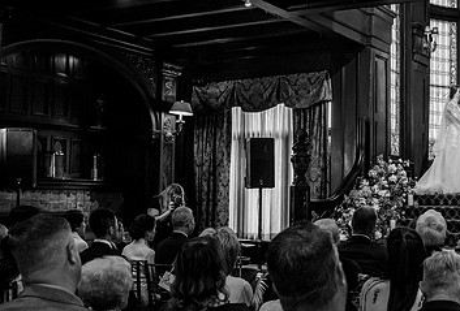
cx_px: 339
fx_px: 745
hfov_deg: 33.7
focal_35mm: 58
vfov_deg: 23.6
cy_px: 136
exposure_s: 1/200
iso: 2000
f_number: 5
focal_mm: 28
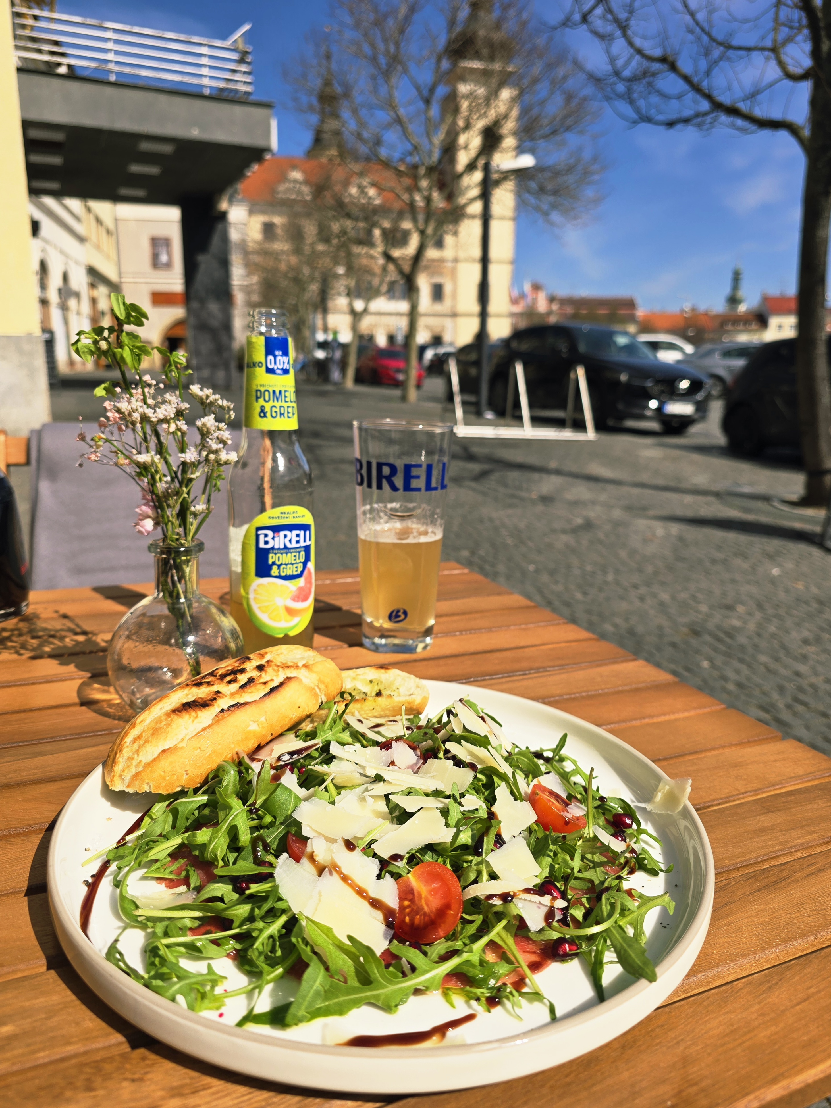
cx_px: 416
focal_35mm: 23
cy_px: 554
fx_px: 736
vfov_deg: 73.9
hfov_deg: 58.9
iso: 12
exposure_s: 1/1429
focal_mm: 6.3
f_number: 1.7
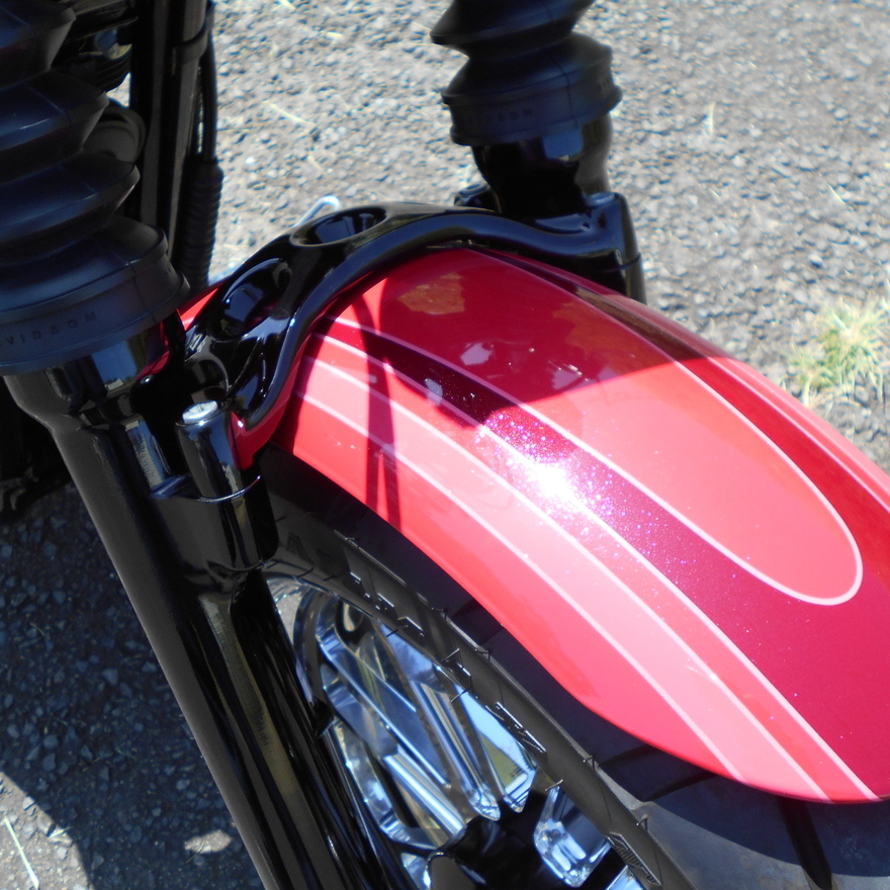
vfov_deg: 40.9
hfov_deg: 40.9
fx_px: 1193
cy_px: 443
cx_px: 470
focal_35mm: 41
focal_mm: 5.8
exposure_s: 1/320
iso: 80
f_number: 3.6
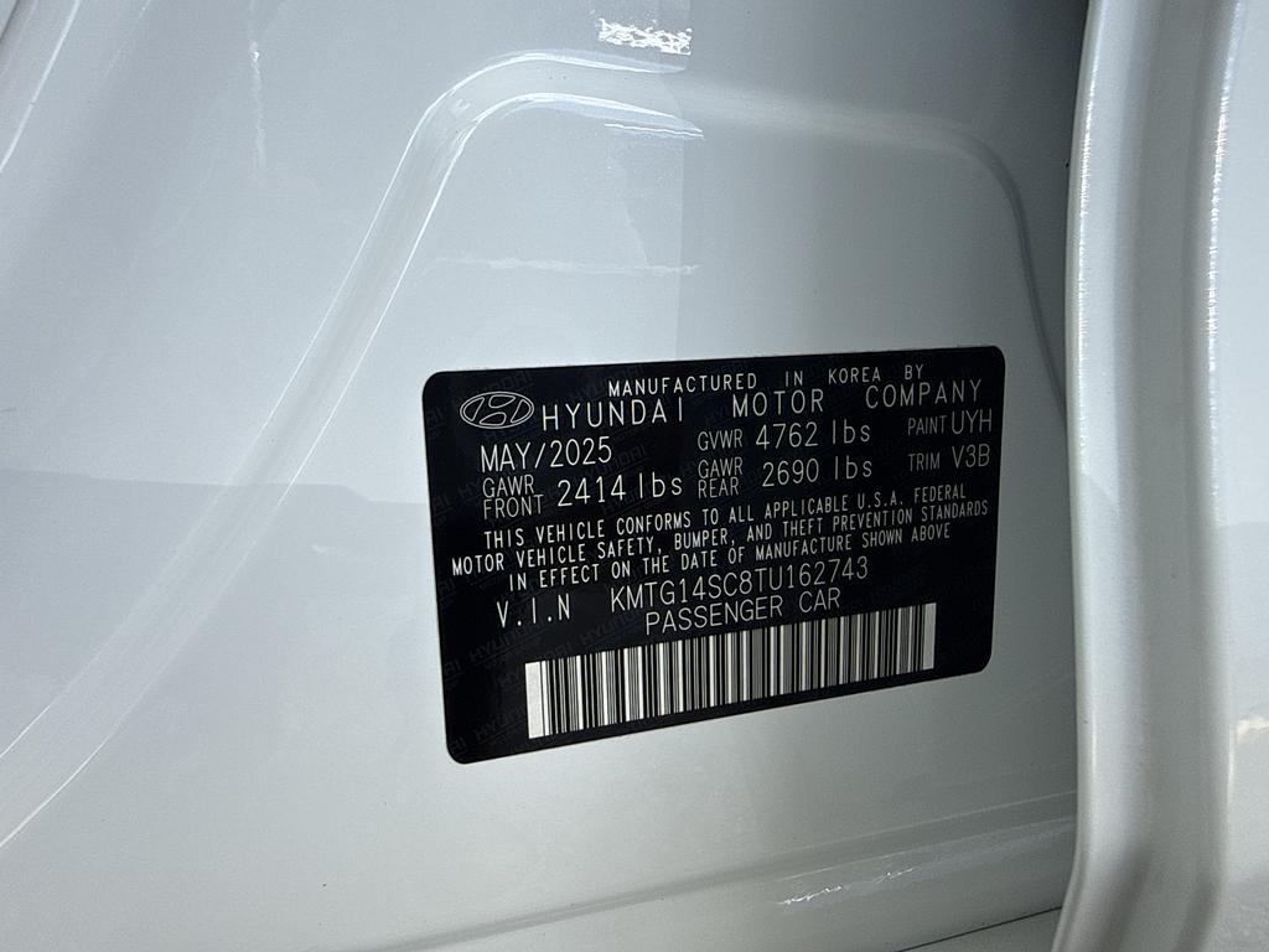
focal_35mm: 25
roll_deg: -1.1
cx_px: 634
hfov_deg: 69.4
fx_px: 916
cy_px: 476
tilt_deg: -13.4
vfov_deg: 54.9
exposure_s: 1/338
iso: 40
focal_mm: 2.22
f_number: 2.2
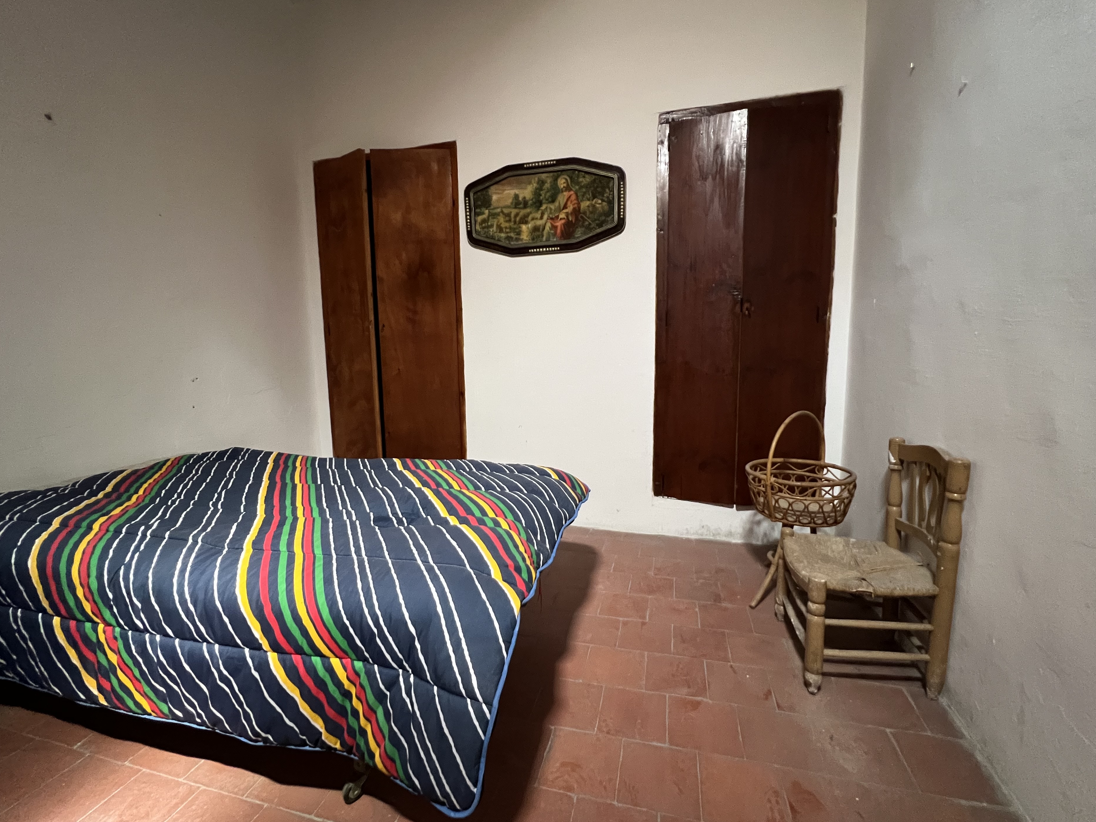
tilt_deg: -6.0
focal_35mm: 14
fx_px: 443
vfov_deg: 85.7
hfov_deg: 102.1
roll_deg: +0.2
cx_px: 549
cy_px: 405
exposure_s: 1/50
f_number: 1.8
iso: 640
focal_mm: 1.57
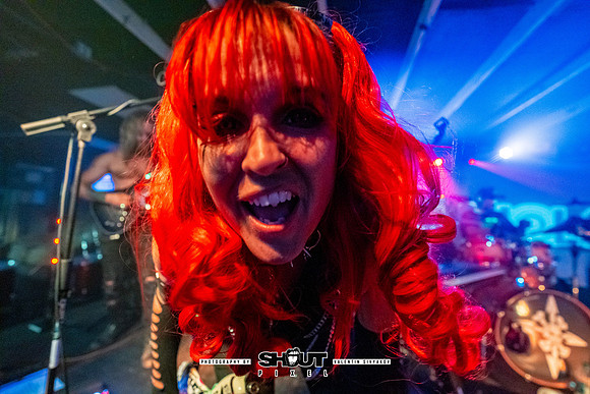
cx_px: 295
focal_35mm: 14
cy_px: 197
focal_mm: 14
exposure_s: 1/160
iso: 4000
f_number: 2.8
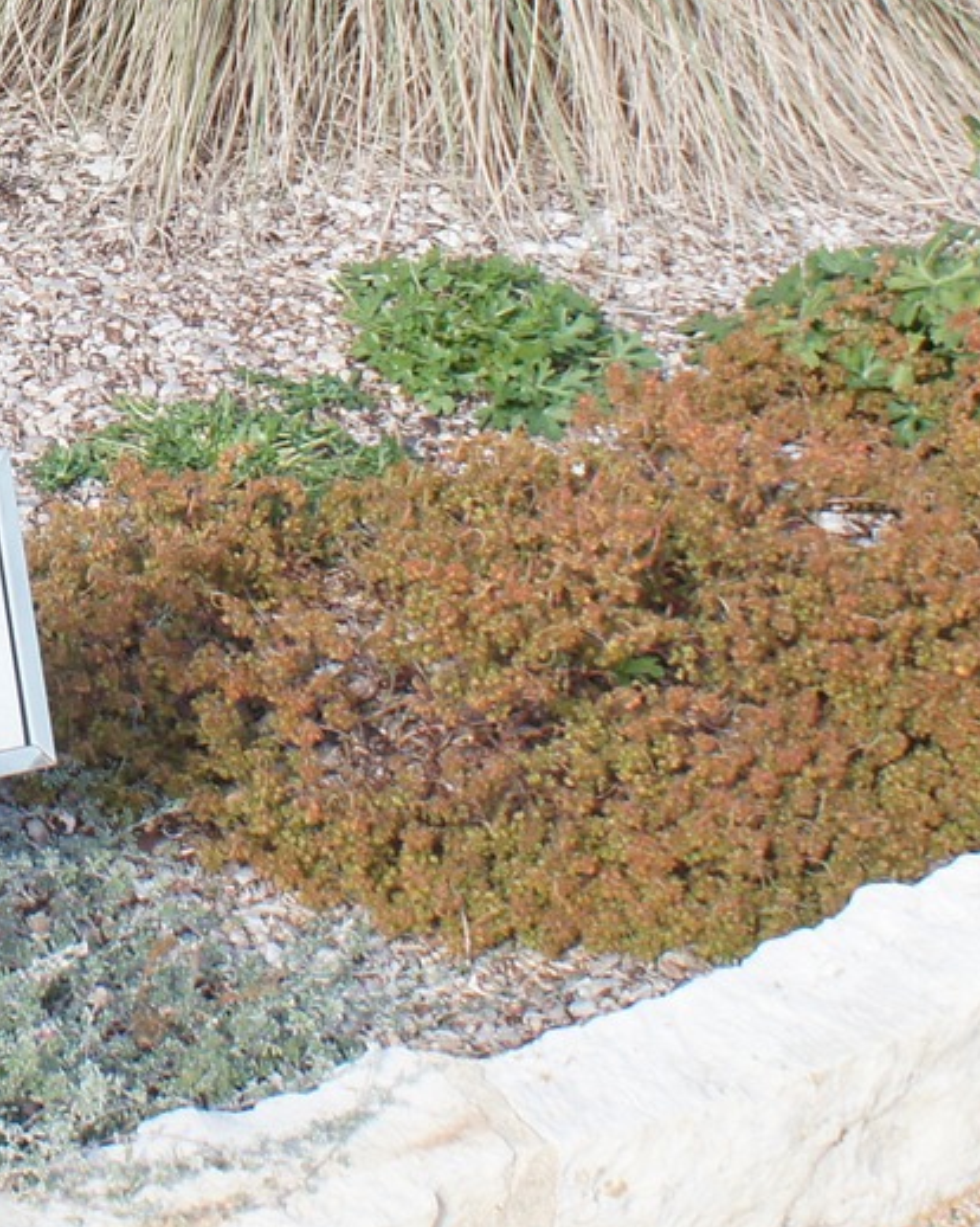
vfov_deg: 19.3
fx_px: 3483
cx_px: -402
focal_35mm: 96
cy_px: -39
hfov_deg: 15.1
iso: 200
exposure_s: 1/320
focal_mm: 16
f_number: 5.6
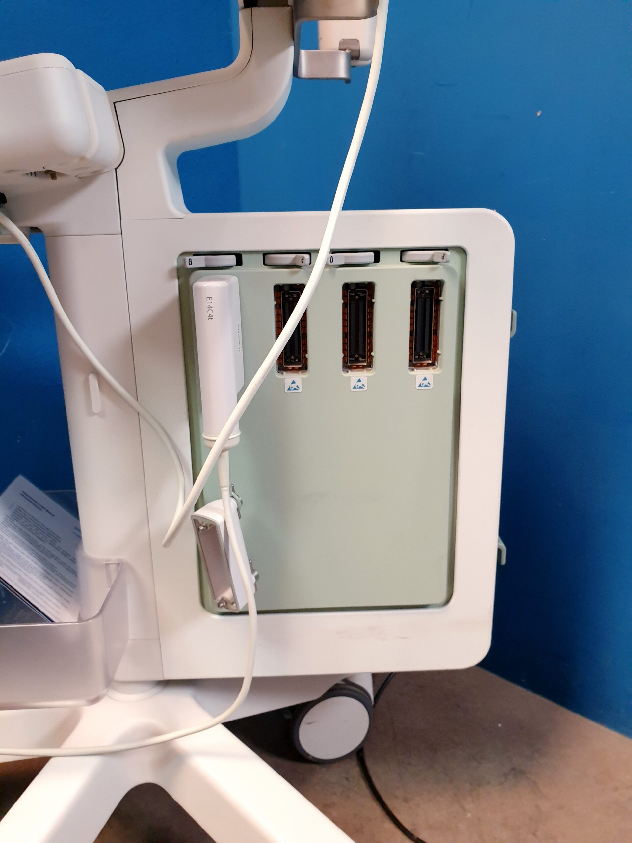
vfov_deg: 67.3
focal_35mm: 26
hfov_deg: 53.1
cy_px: 422
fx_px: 633
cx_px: 316
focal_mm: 4.3
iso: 320
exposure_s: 1/50
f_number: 2.4
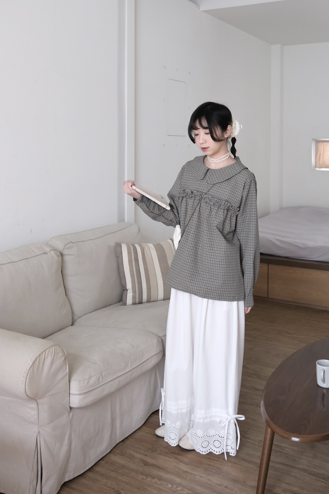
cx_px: 195
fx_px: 480
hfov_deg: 37.7
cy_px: 201
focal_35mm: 35
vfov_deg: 54.1
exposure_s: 1/160
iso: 1600
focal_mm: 19.2
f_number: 4
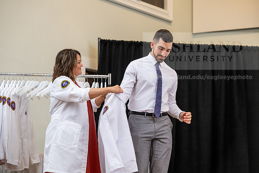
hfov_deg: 20.2
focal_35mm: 101
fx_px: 727
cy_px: 86
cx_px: 130
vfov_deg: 13.6
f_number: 3.5
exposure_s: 1/200
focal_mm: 101
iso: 1600
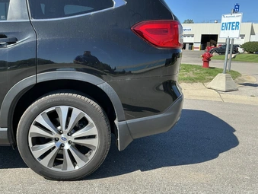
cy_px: 98
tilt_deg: -10.5
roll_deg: -0.7
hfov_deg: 55.0
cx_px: 107
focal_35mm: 33
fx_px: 246
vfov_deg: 43.0
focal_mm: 3
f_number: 1.8
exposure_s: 1/869
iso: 25
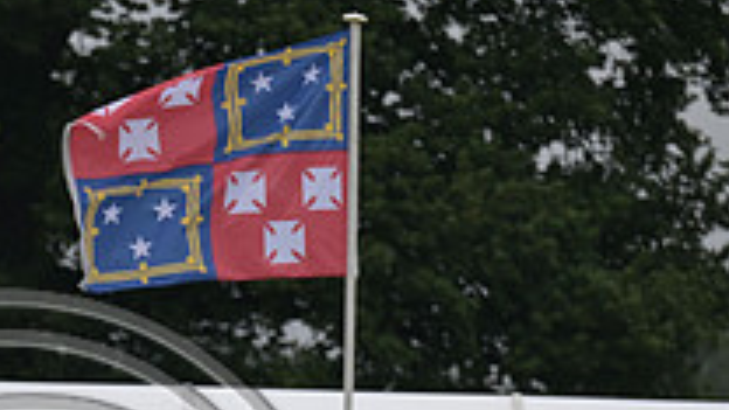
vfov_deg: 2.1
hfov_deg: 3.7
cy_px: 597
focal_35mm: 585
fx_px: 11308
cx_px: -39
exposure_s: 1/1250
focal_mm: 200
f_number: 4
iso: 360
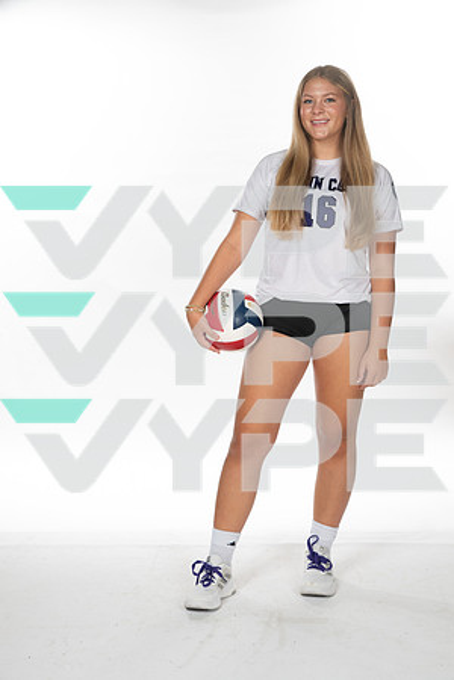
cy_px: 340
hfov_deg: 26.0
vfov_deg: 38.2
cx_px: 227
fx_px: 984
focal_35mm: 52
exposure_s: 1/320
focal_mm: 52
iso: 800
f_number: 7.1
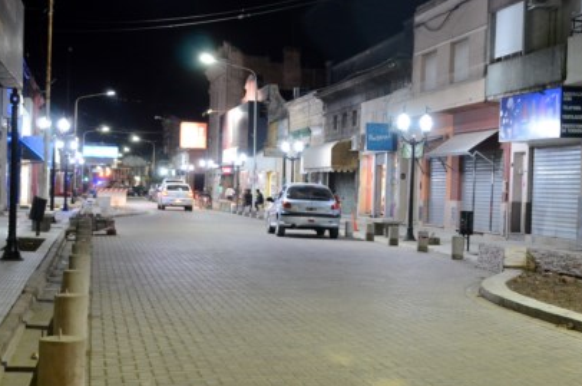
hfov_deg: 28.2
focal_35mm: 71
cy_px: 201
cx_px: 420
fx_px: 1146
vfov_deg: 19.1
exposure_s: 1/15
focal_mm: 30
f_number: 4
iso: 2500
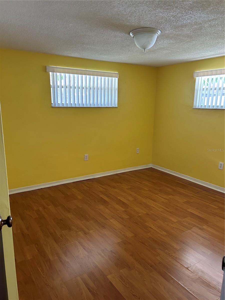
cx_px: 112
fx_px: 225
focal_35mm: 26
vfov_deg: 67.3
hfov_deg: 53.1
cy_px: 150
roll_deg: -1.0
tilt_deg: -12.0
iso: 320
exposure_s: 1/60
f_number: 1.5
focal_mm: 5.7
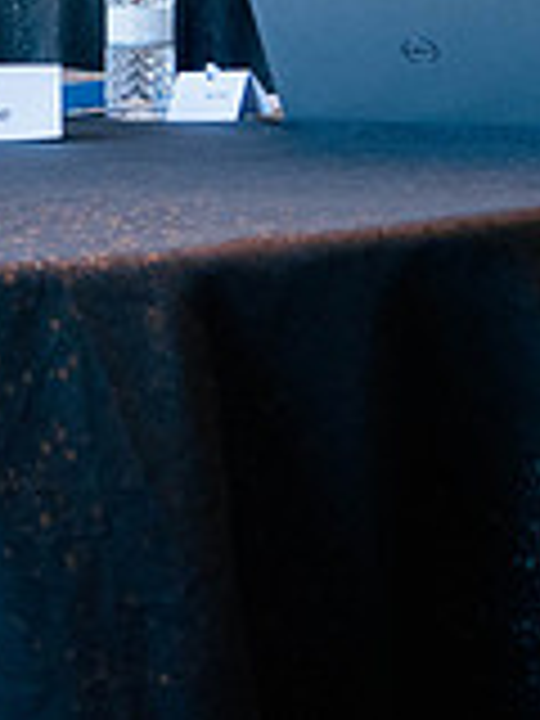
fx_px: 2933
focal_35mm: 141
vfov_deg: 13.6
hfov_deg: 10.1
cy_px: -146
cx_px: -346
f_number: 2.8
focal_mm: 19
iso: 1000
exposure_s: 1/160
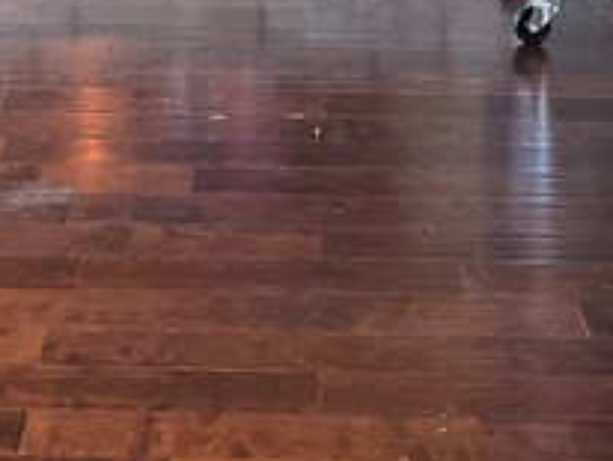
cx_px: 208
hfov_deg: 15.2
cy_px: -520
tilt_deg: -6.6
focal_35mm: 129
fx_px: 2287
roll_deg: -0.3
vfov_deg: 10.4
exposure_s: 1/40
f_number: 1.5
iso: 500
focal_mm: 5.7
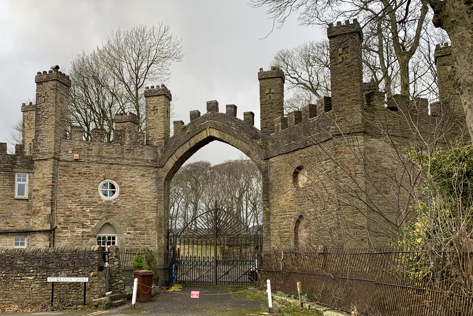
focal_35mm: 41
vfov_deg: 32.5
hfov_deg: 47.1
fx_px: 539
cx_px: 186
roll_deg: +0.3
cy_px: 193
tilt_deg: +6.7
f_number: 1.8
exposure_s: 1/337
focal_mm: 4.25
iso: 25
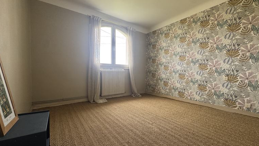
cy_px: 78
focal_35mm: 16
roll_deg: -0.7
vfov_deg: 67.0
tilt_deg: -1.9
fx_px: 110
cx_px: 128
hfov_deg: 99.4
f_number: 2.2
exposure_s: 1/99
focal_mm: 2.22
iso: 100
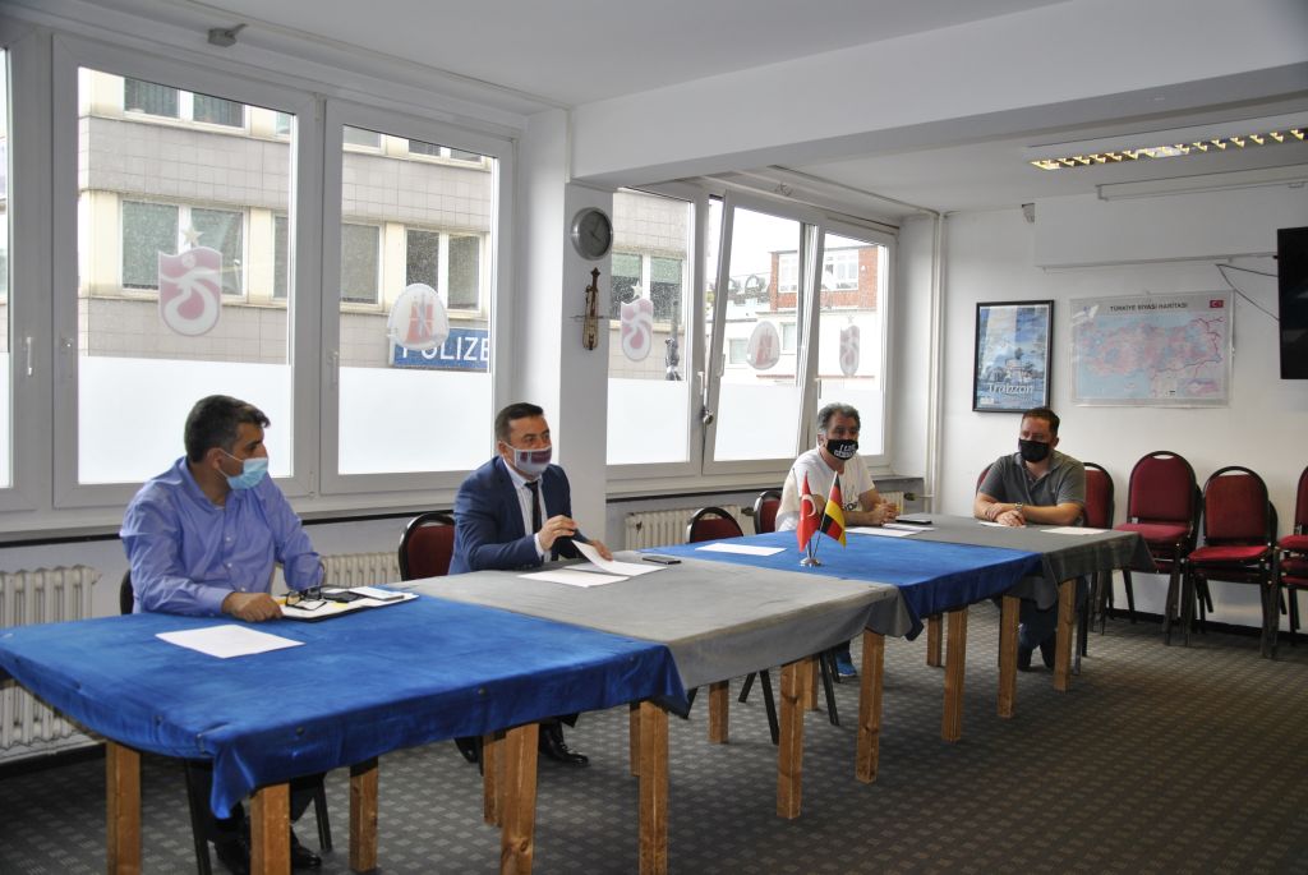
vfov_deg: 41.8
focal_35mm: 32
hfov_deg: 59.4
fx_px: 1146
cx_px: 654
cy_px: 438
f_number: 3.8
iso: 200
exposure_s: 1/60
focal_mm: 21
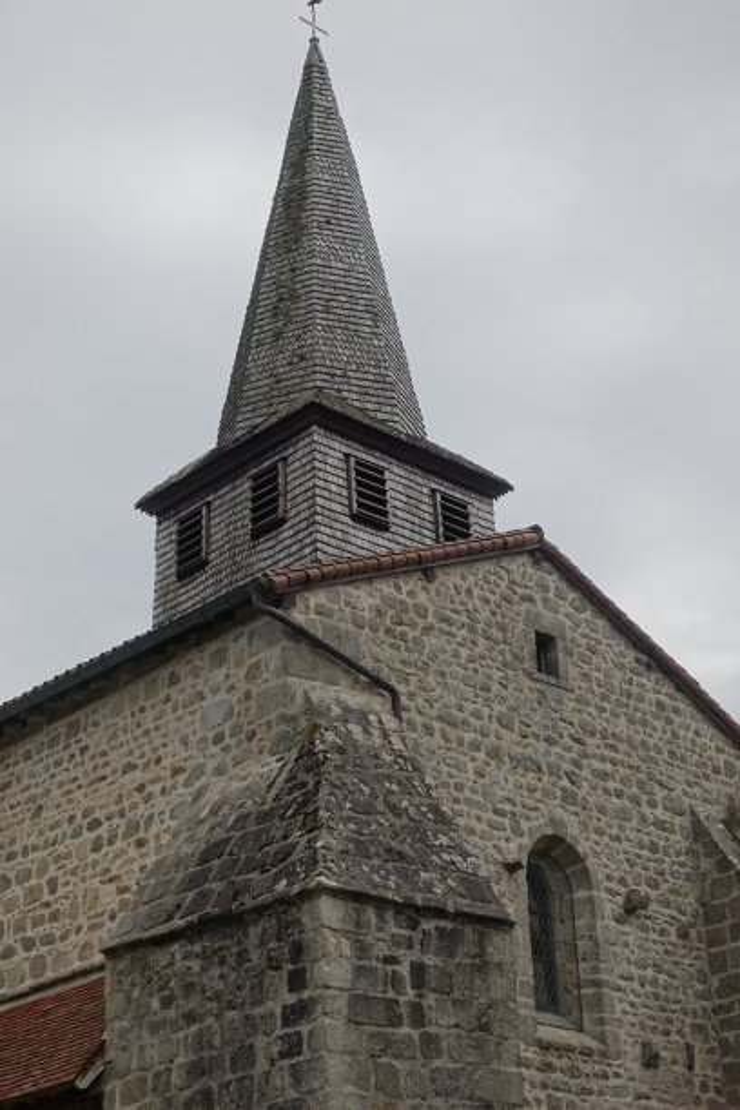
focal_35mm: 62
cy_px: 555
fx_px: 1912
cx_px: 370
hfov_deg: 21.9
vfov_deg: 32.4
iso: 125
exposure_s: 1/160
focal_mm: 22.57
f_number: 4
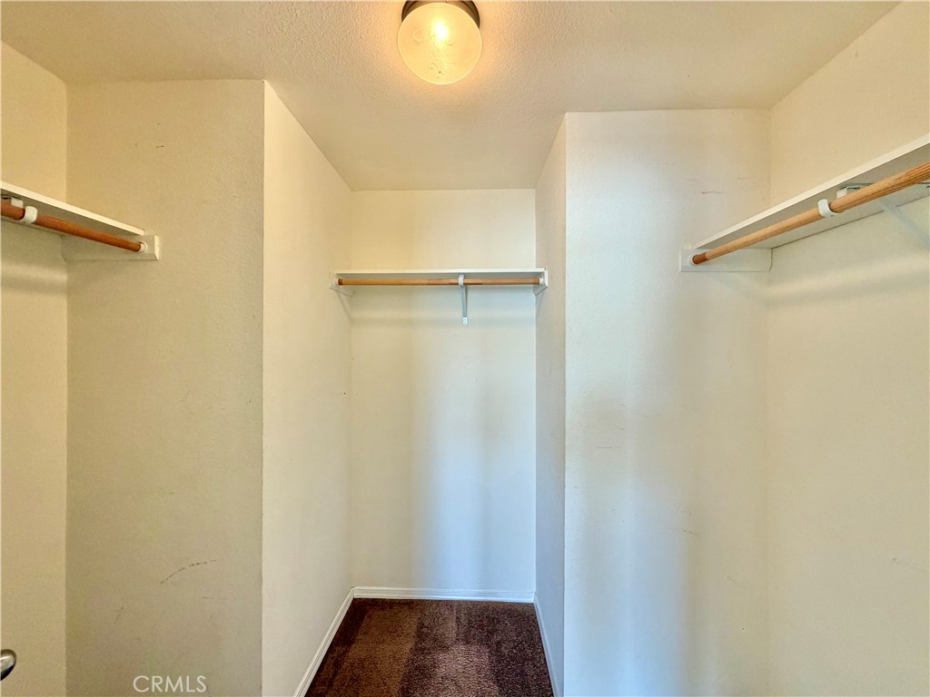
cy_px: 348
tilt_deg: -0.5
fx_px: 376
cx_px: 465
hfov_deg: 102.1
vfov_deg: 85.7
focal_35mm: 14
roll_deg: -0.3
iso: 250
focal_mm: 2.22
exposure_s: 1/120
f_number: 2.2
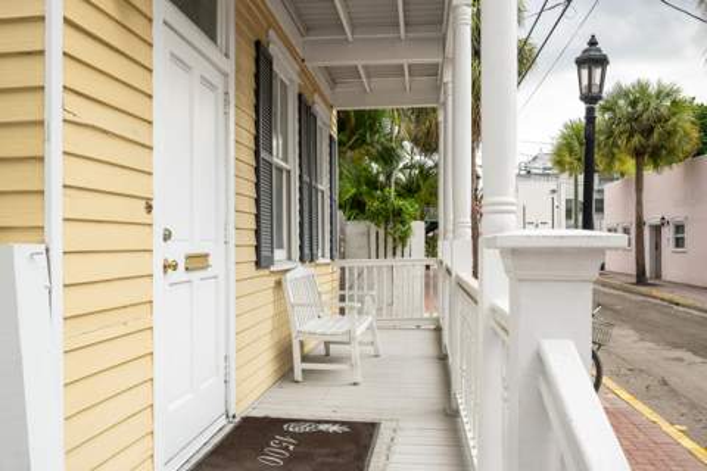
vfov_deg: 43.5
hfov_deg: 61.8
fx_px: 590
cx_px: 354
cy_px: 236
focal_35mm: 30
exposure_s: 1/100
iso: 100
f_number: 8
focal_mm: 30
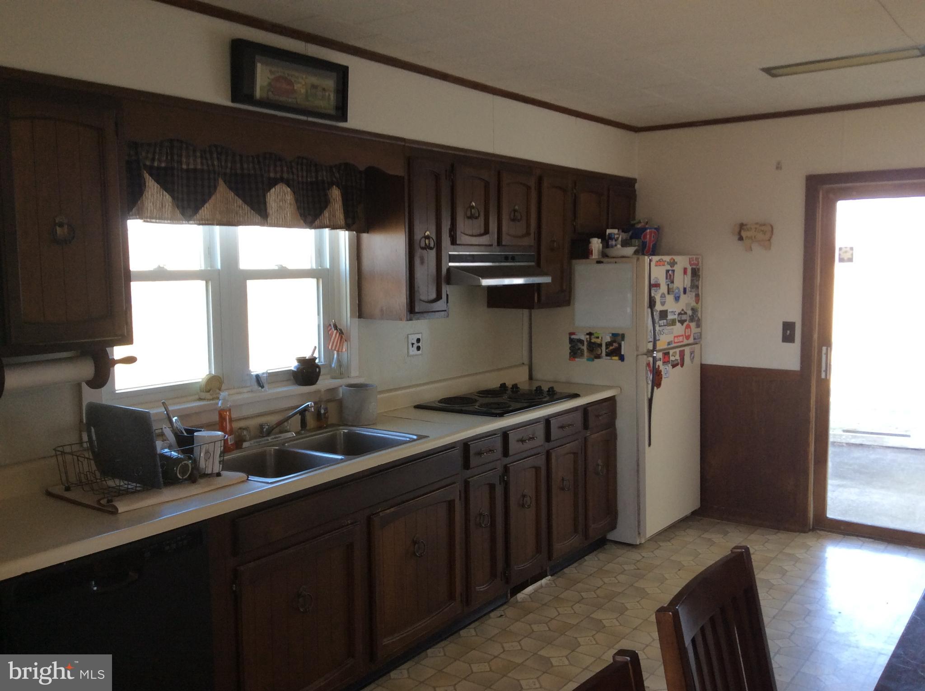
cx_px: 462
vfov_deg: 44.0
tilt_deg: -6.1
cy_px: 346
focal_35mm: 32
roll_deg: +1.3
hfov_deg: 56.9
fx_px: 854
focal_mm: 3.3
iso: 40
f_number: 2.4
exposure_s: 1/30
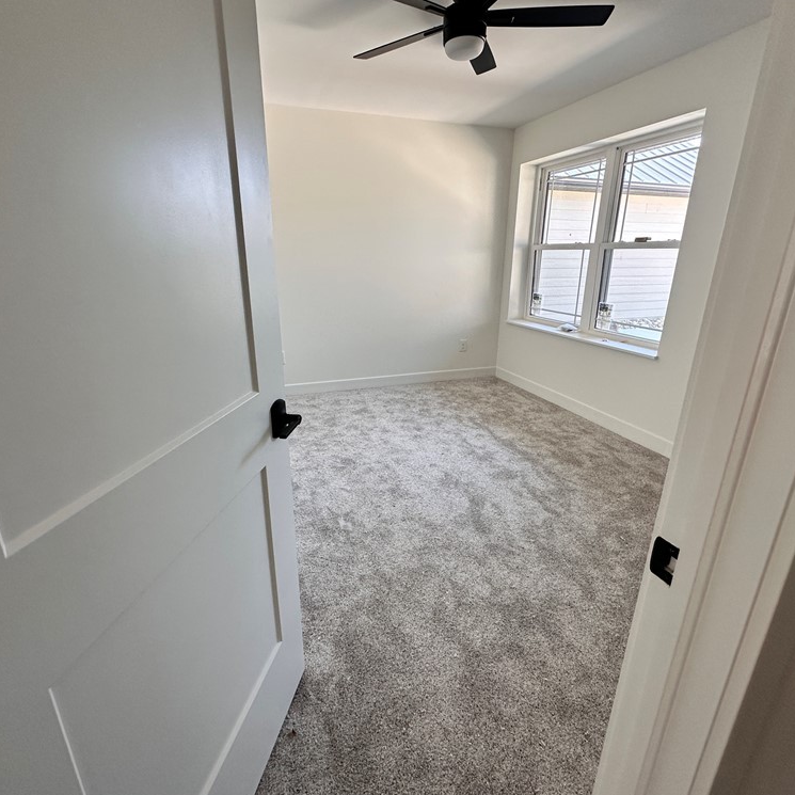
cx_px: 388
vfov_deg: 84.0
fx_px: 442
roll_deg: -0.3
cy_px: 401
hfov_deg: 84.0
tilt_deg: -18.7
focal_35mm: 17
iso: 125
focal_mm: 2.22
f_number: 2.2
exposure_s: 1/99
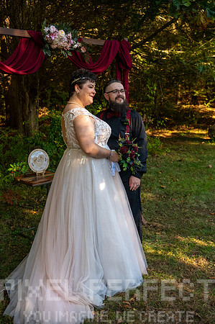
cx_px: 108
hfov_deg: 35.0
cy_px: 162
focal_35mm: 38
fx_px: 341
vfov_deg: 50.7
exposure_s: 1/4000
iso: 6400
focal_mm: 38
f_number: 4
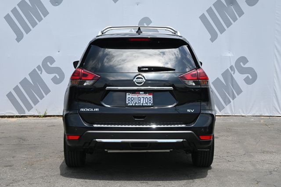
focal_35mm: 69
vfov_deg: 19.7
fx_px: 538
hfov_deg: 29.3
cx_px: 140
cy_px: 94
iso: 160
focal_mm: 46
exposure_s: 1/250
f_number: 6
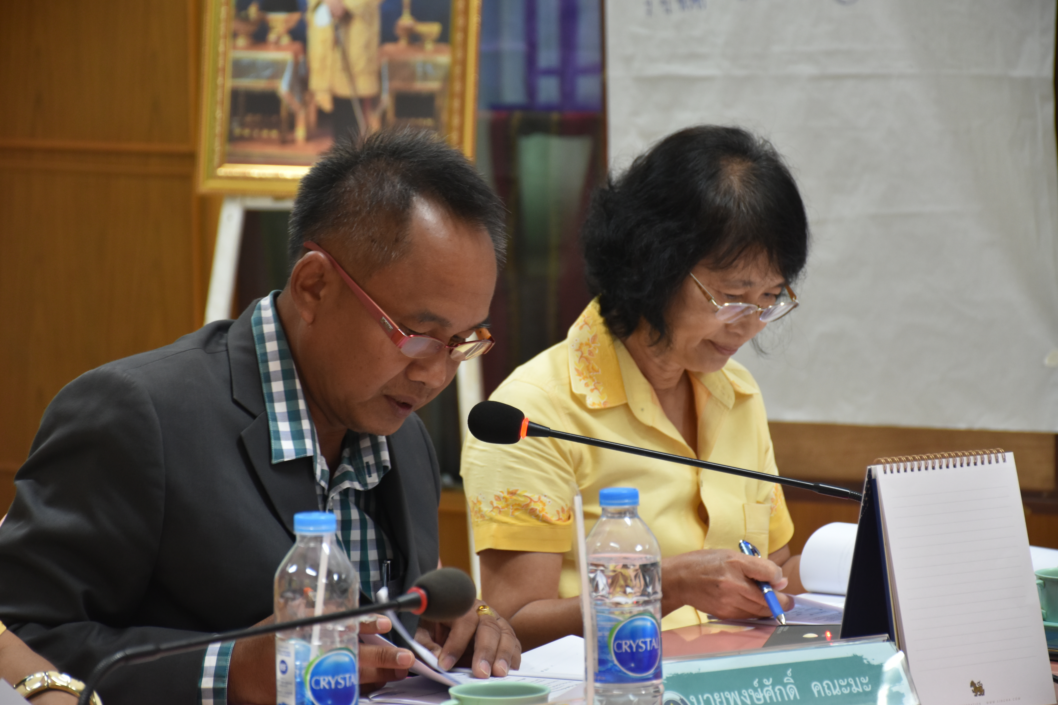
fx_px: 4628
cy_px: 352
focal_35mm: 158
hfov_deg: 13.0
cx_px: 529
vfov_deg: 8.7
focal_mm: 105
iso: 800
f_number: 5.6
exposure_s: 1/30
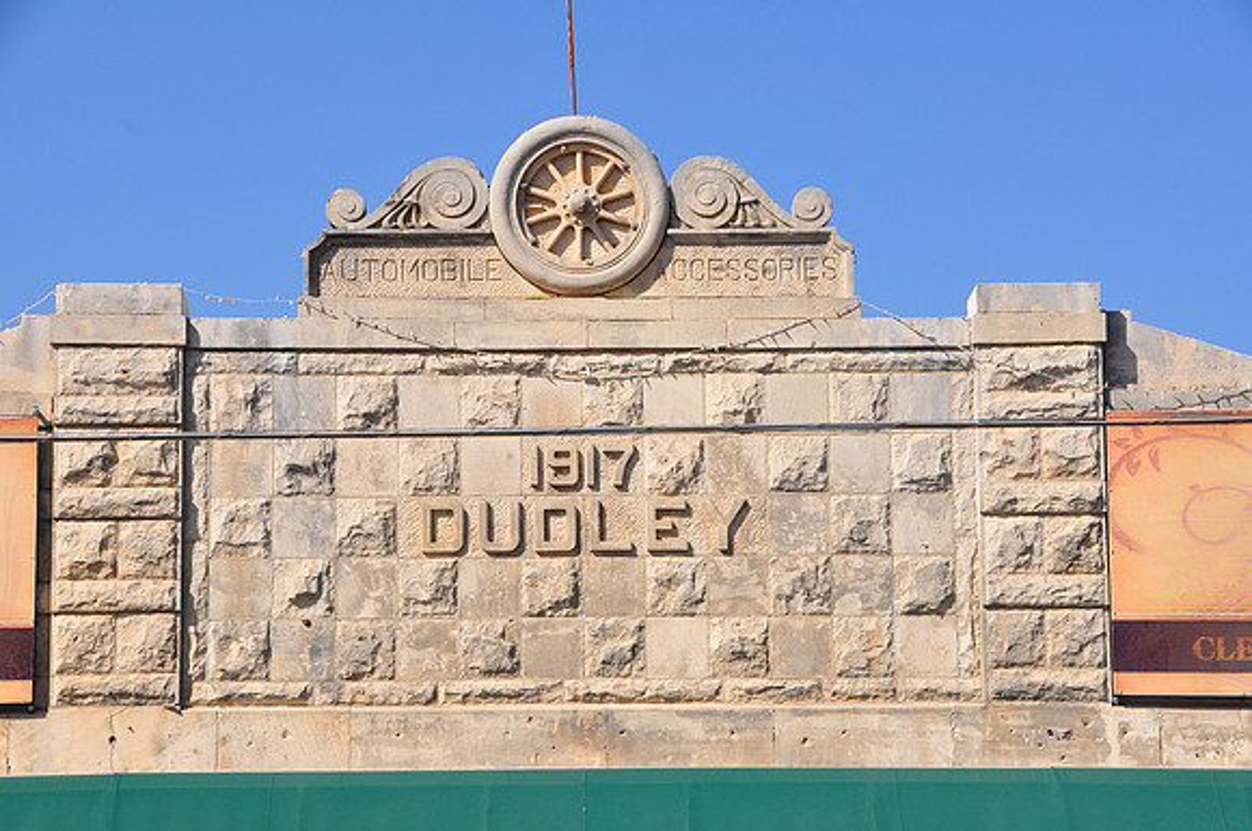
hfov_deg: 14.9
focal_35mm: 138
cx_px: 626
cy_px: 416
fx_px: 4793
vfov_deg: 9.9
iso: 200
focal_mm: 92
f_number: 18
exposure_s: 1/160
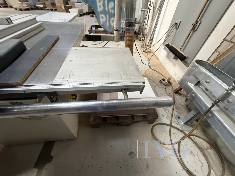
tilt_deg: -45.3
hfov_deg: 102.1
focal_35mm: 14
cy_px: 88
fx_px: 95
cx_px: 118
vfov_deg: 85.7
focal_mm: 2.22
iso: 320
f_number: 2.2
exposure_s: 1/105
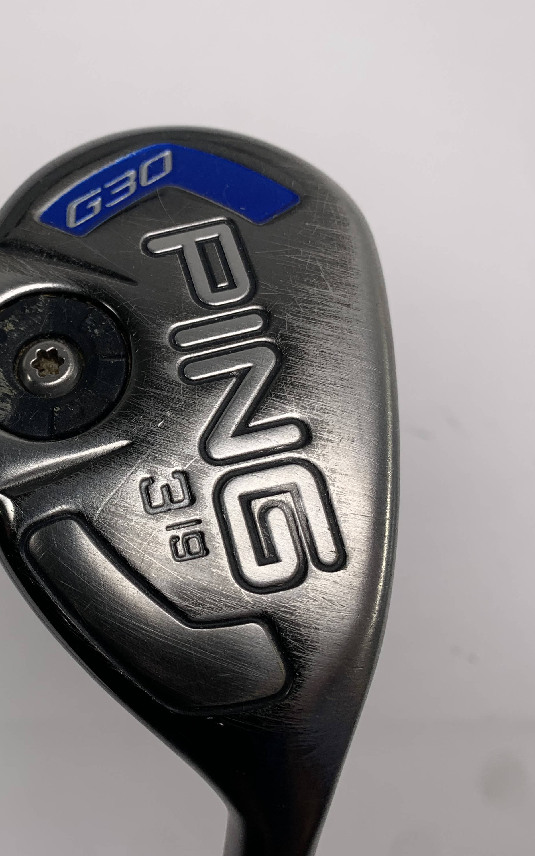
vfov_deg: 52.7
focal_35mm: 37
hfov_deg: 33.1
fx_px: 863
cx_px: 83
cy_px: 428
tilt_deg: -79.1
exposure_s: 1/312
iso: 25
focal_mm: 4.25
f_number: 1.8
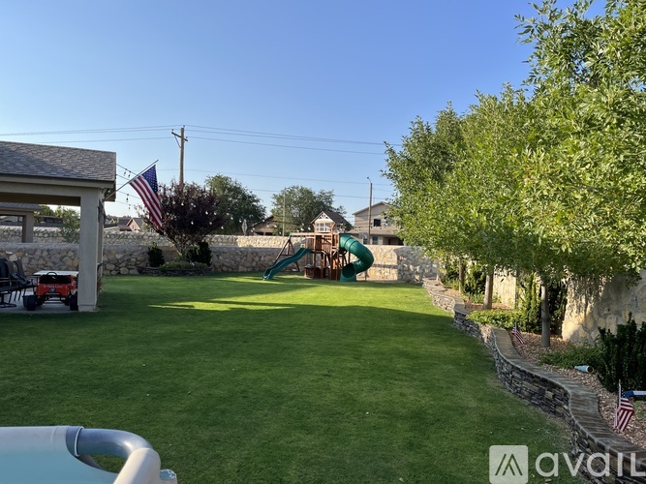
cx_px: 323
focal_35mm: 26
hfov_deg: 67.3
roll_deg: -2.1
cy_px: 242
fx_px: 485
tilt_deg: -0.2
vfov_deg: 53.0
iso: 50
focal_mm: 5.1
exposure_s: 1/2825
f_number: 1.6
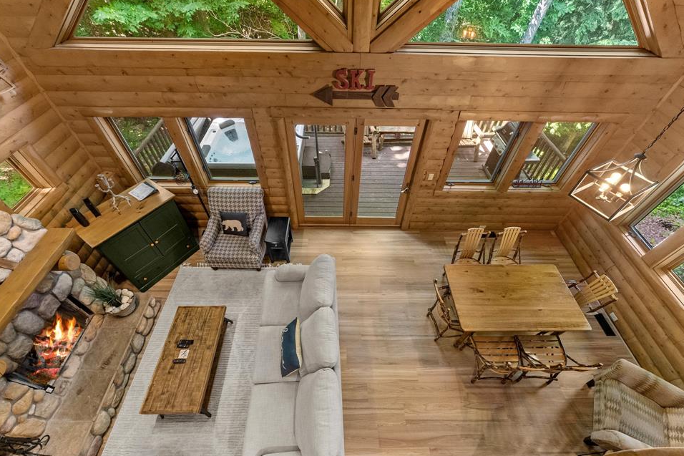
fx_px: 297
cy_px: 235
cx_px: 336
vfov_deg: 74.9
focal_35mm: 16
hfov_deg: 98.0
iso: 5000
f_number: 7.1
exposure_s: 1/15
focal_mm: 14.6
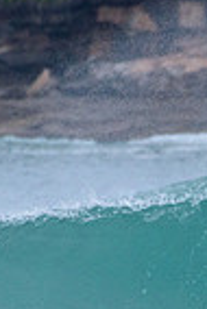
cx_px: 269
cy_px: 405
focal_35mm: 2498
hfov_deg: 0.6
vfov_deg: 0.8
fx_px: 21491
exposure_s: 1/2000
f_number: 5.6
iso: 560
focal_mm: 500
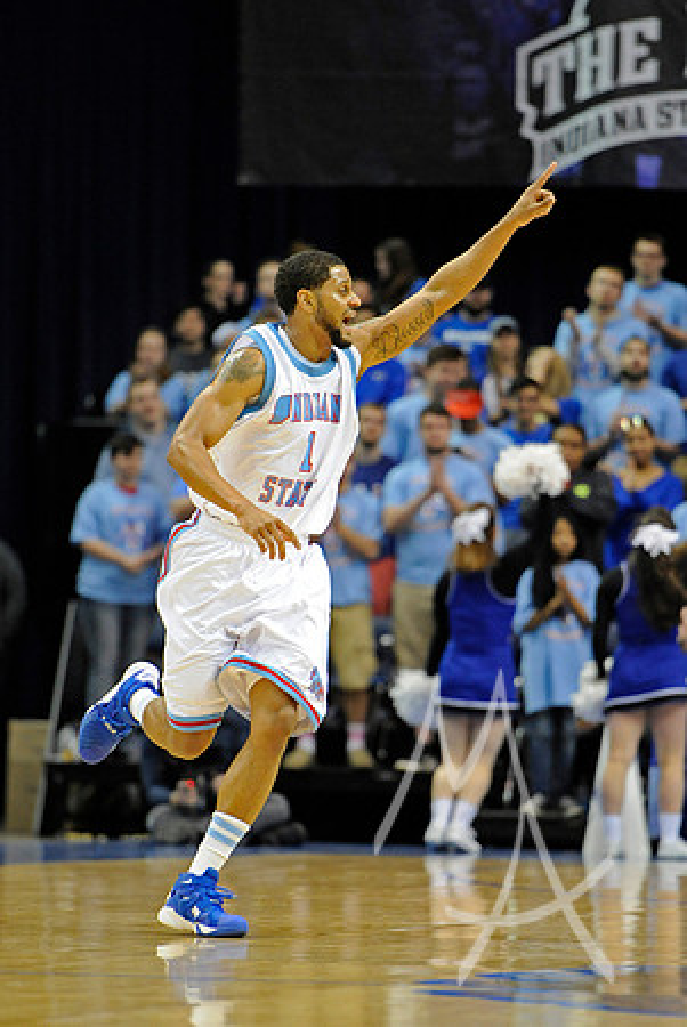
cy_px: 514
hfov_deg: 6.9
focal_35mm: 200
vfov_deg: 10.3
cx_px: 344
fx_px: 5711
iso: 4000
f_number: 3.2
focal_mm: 200
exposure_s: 1/1000
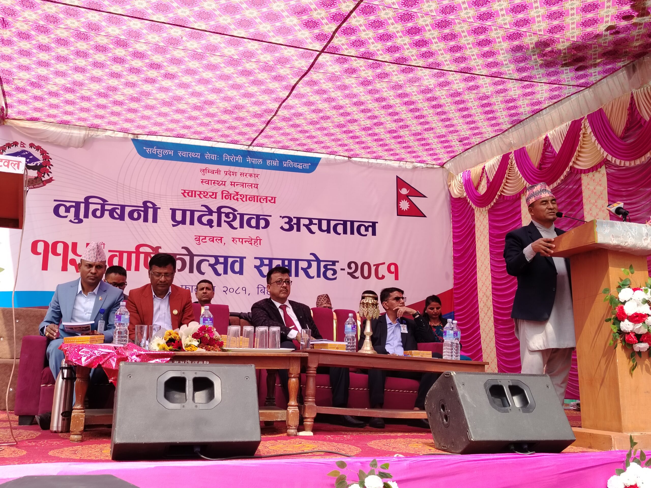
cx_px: 326
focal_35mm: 34
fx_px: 639
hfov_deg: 54.0
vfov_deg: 41.8
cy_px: 244
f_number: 1.75
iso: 100
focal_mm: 5.25
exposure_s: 1/248
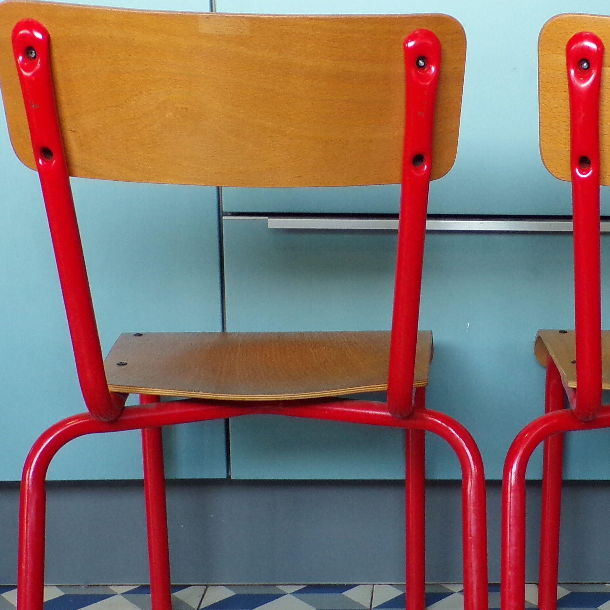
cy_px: 387
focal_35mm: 66
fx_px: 1316
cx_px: 501
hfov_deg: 25.6
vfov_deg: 26.0
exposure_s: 1/20
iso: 200
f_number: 3.2
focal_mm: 5.8
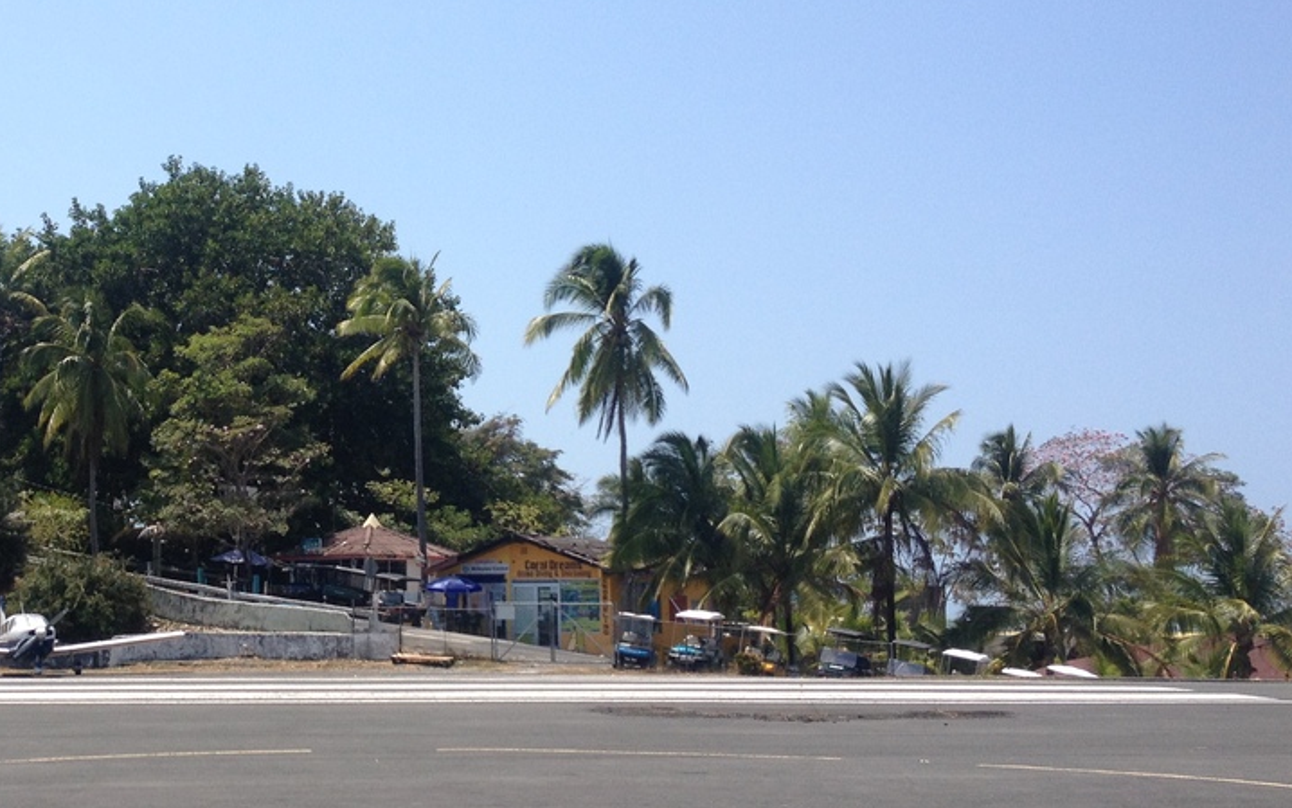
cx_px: 281
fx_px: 2183
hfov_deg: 32.2
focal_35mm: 62
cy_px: 398
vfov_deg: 21.0
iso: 50
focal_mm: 4.28
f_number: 2.4
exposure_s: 1/1905
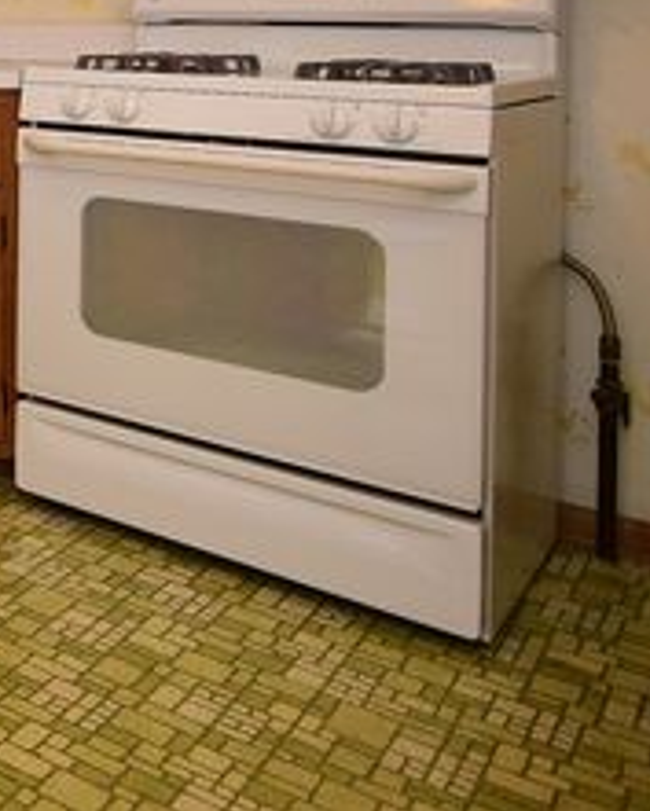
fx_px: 1177
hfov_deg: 21.9
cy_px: 31
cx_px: -463
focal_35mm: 49
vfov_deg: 35.1
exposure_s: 1/60
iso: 1000
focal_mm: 12
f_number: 7.1
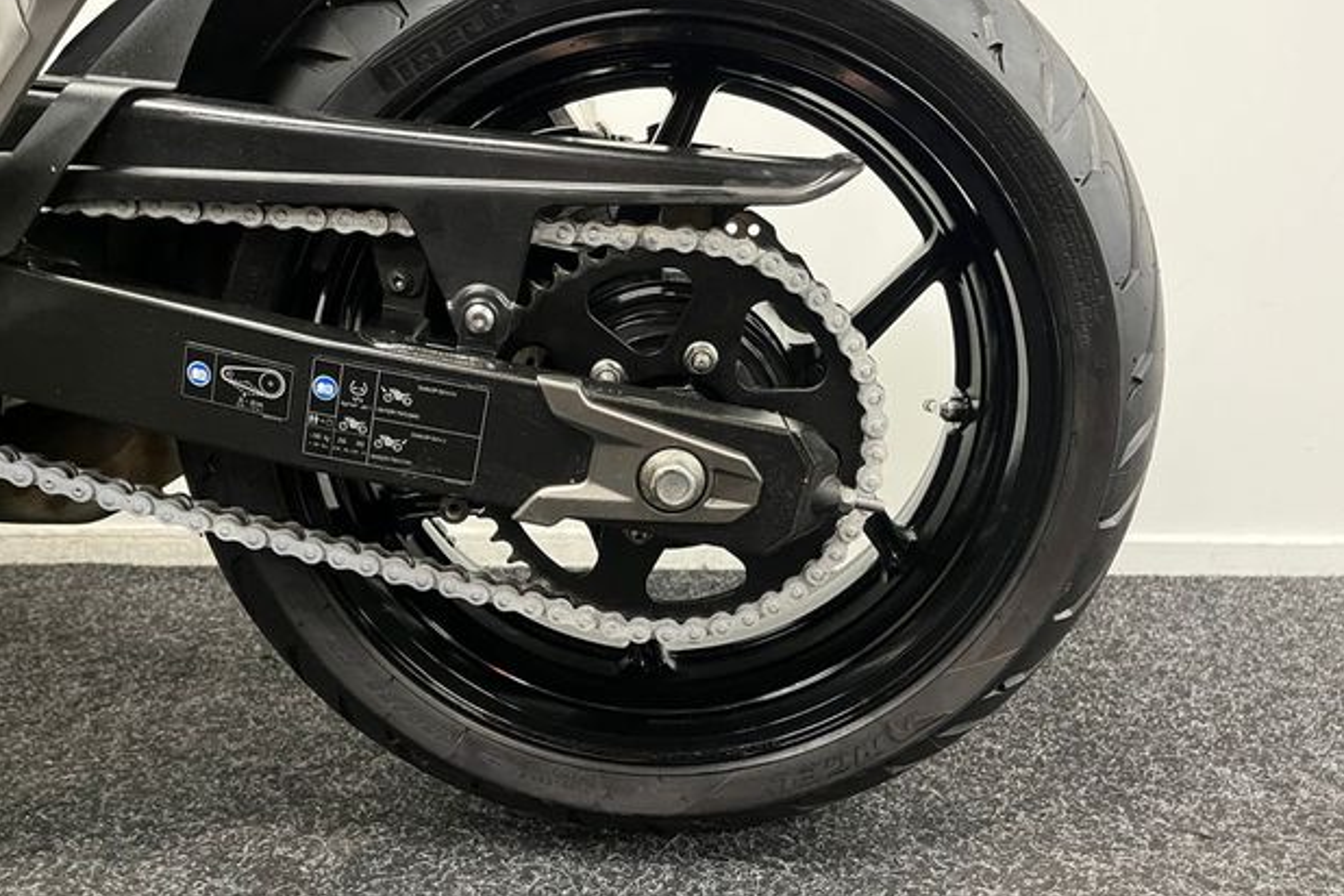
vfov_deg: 46.3
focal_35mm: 28
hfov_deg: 65.5
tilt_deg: -8.5
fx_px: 1045
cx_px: 657
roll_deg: -1.4
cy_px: 383
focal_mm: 5.1
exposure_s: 1/33
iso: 500
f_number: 1.6
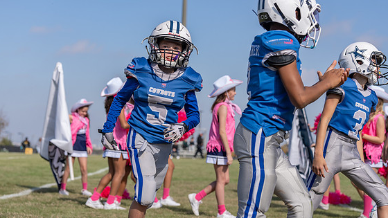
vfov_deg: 15.9
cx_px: 193
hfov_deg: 27.9
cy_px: 90
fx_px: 782
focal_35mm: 76
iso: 125
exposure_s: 1/1600
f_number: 4
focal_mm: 70
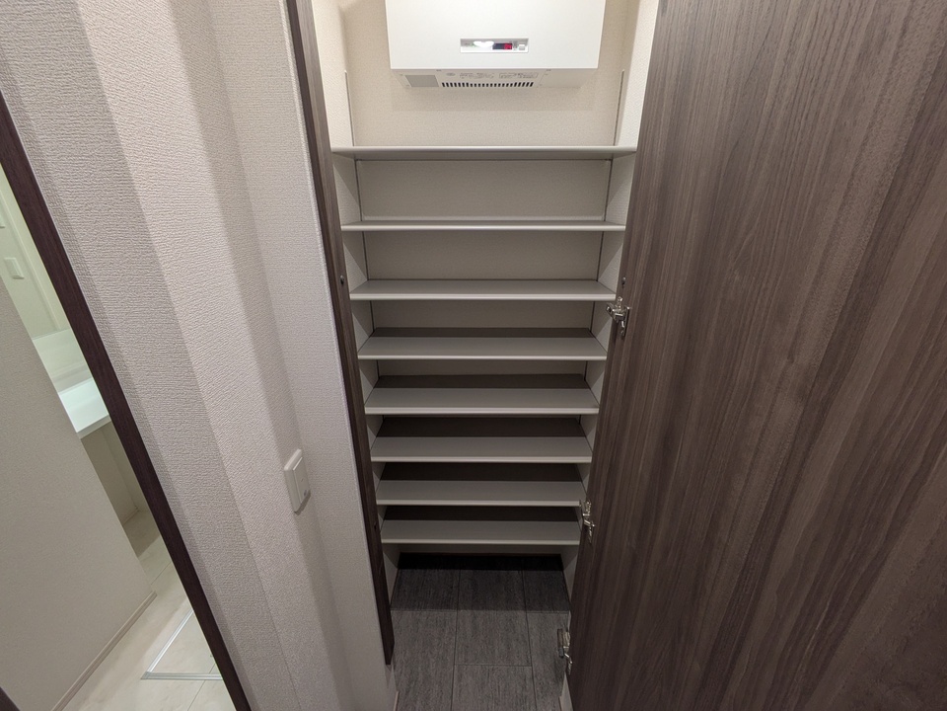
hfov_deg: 102.1
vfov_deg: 85.7
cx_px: 474
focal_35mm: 14
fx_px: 383
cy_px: 356
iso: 141
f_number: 2.2
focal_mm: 1.83
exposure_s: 1/60
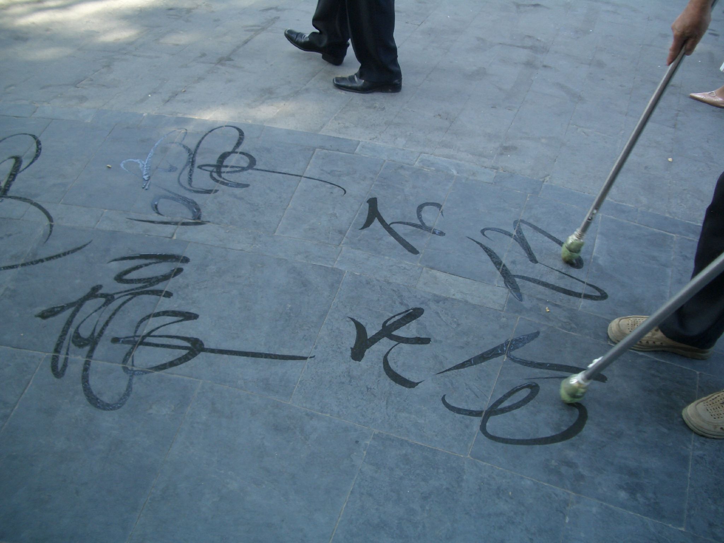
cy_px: 272
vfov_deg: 40.7
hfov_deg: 52.6
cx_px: 362
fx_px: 732
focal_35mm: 35
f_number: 2.6
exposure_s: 1/80
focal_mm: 5.8
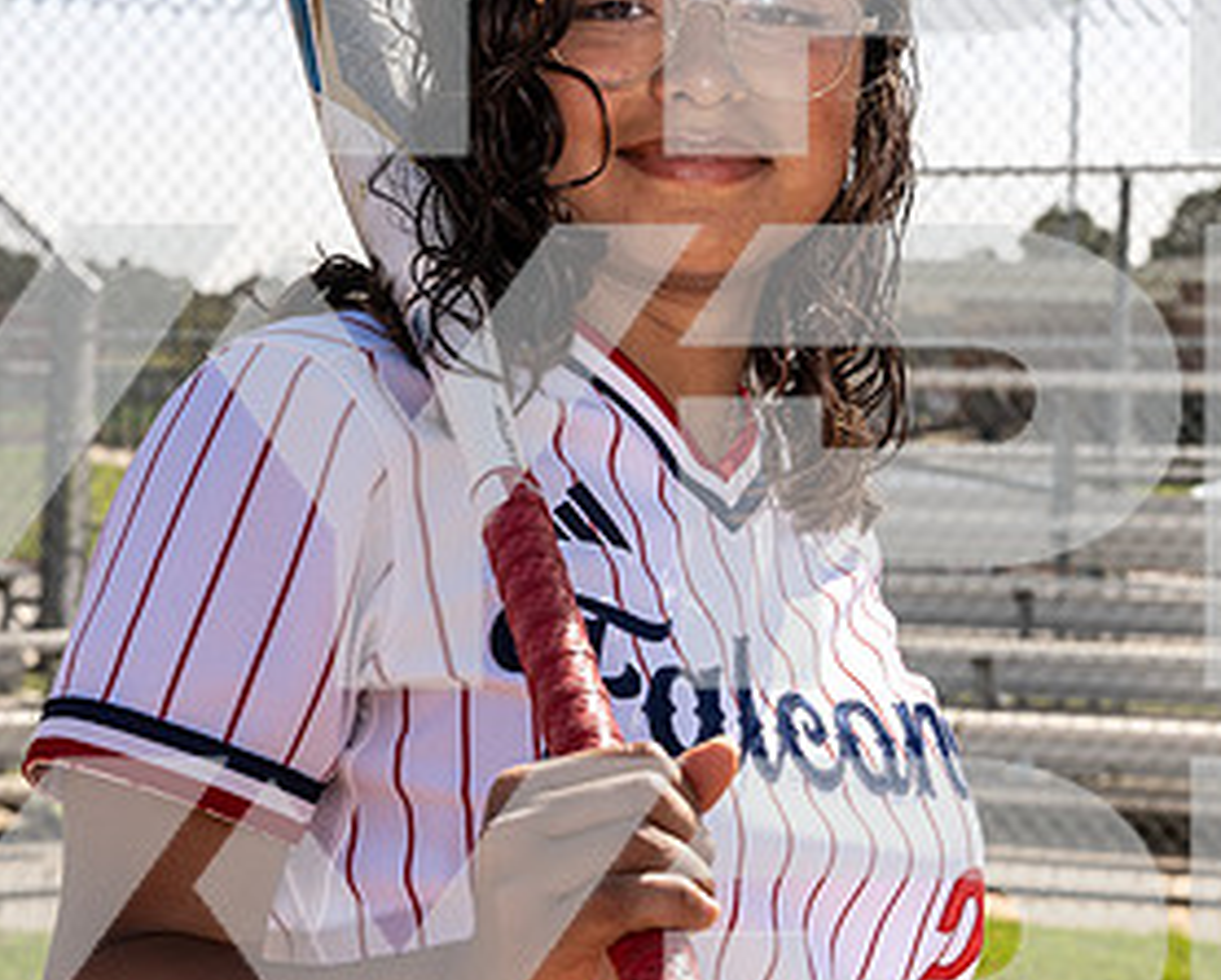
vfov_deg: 17.5
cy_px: 459
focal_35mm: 88
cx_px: 593
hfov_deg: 21.7
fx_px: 3183
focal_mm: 45
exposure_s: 1/250
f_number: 7.1
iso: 100
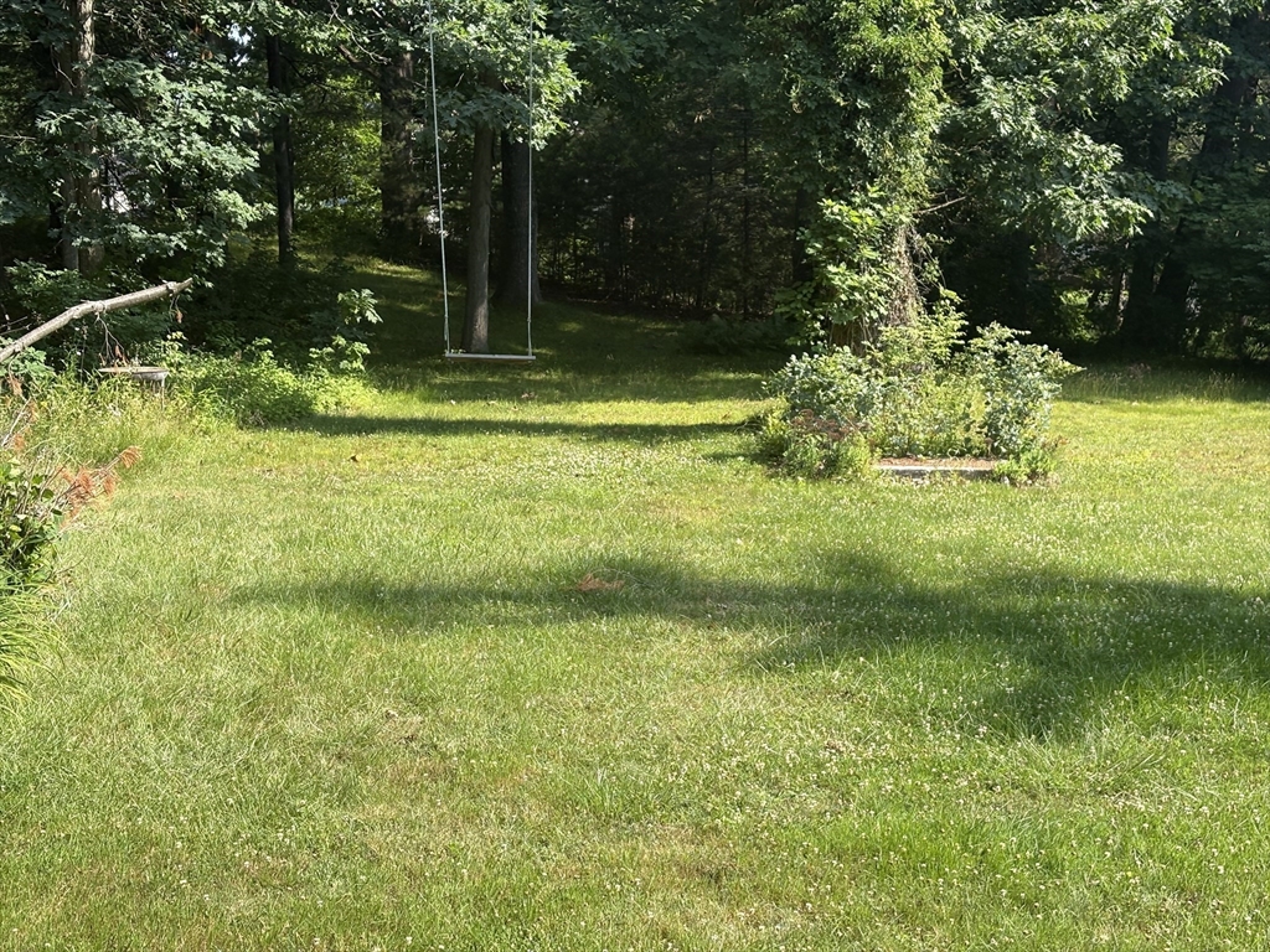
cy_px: 476
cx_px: 635
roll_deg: +1.5
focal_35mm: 52
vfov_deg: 28.0
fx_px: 1908
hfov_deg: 36.8
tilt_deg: -5.4
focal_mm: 5.96
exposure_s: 1/1241
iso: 50
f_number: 1.6
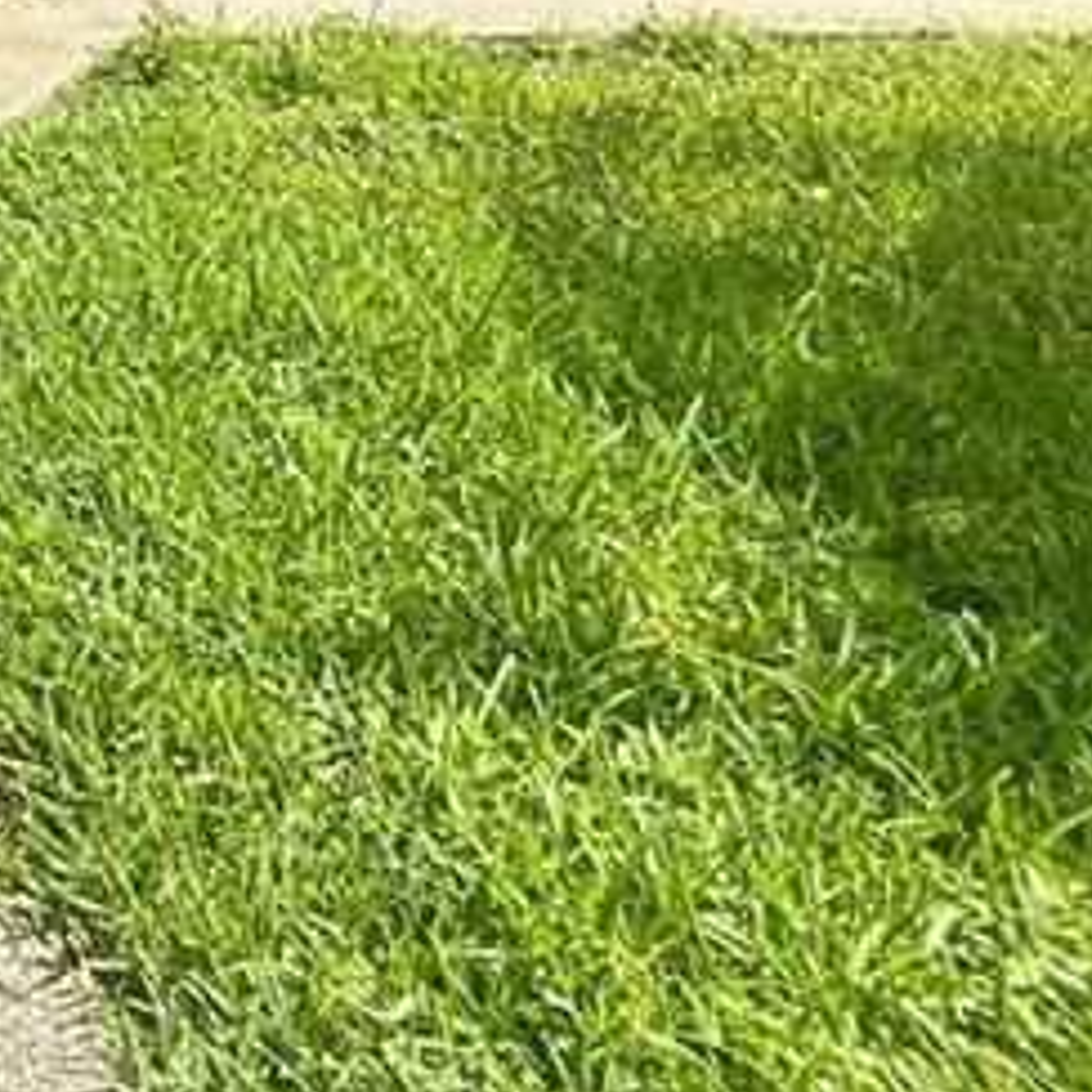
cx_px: -900
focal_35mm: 52
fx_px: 1856
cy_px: -385
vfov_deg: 26.8
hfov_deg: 21.2
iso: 50
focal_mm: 2.22
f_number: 2.2
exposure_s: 1/914
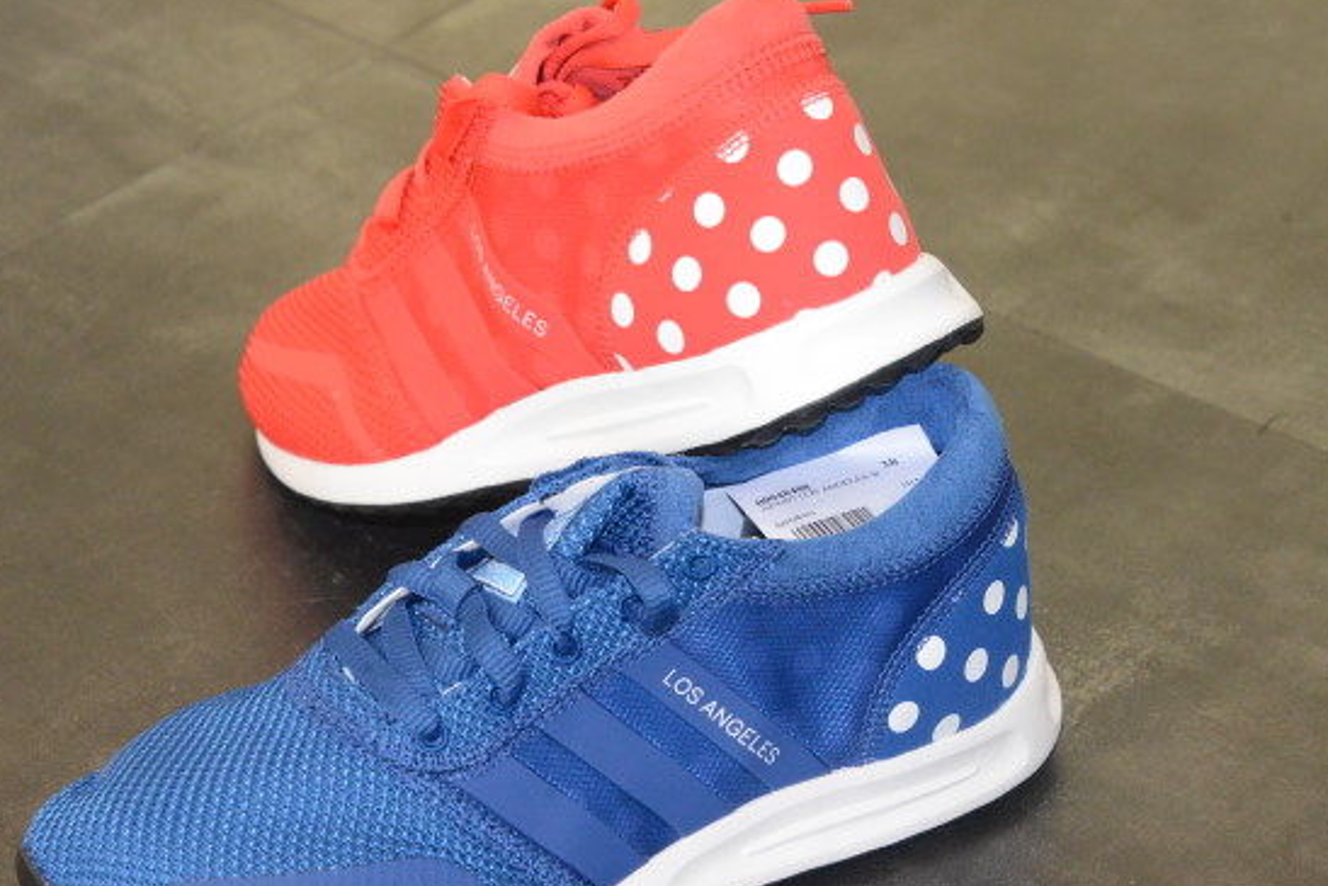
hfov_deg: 13.2
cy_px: 472
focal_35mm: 156
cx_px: 677
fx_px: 5756
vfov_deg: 8.8
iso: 6400
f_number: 9
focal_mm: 122
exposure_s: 1/250
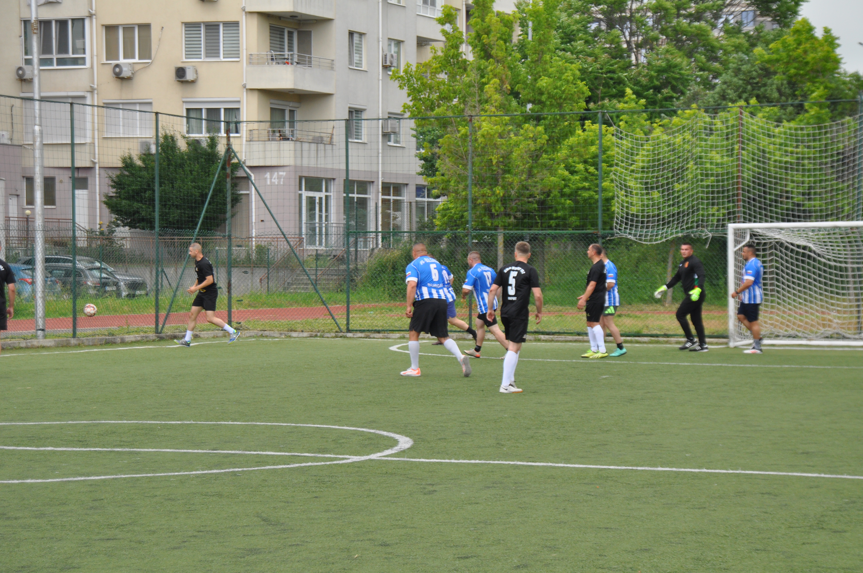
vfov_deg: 13.8
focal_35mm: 99
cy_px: 286
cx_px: 432
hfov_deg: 20.6
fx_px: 2370
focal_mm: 66
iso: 400
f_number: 5.6
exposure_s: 1/500
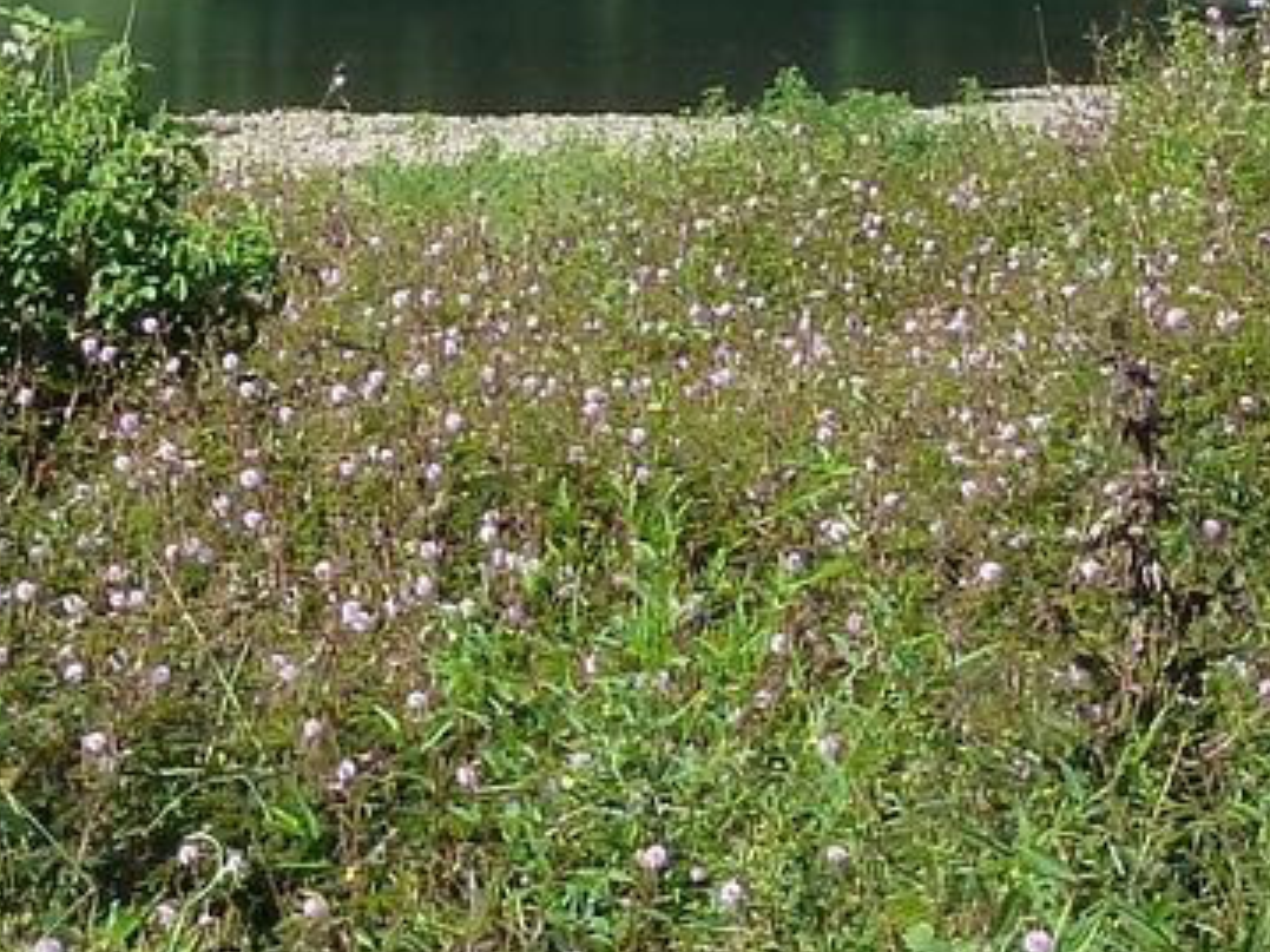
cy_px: -697
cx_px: -509
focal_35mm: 348
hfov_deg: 5.7
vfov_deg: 4.2
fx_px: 12763
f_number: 4.2
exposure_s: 1/400
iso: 125
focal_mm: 12.8
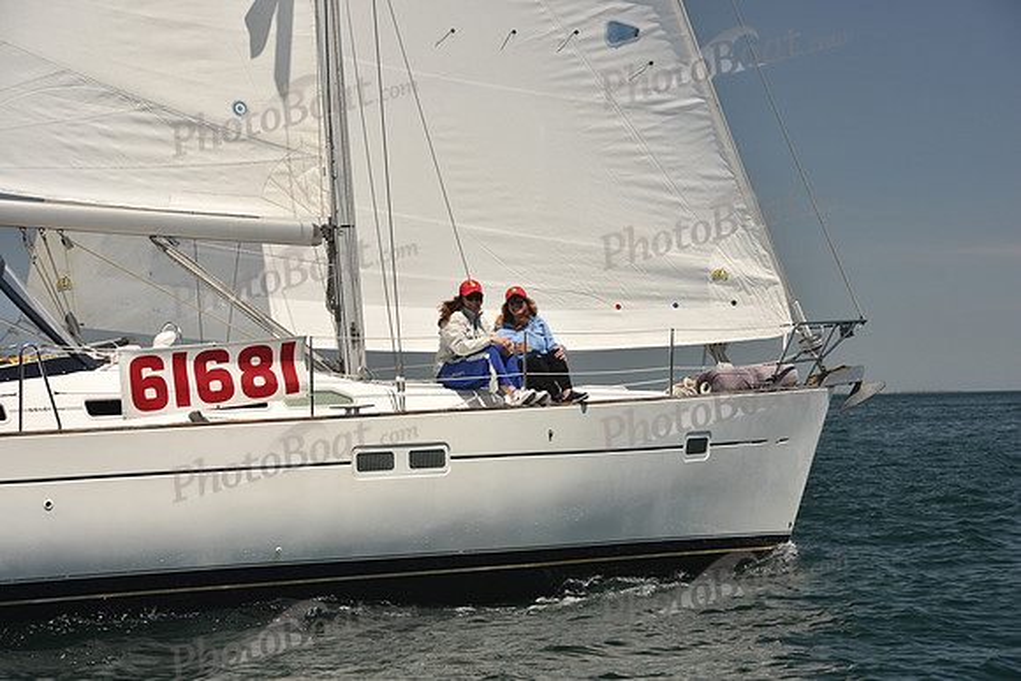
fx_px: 2837
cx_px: 510
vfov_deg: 13.7
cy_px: 340
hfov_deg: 20.4
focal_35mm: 100
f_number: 7.1
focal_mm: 100
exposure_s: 1/800
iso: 250
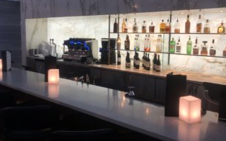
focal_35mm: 34
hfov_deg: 56.7
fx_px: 209
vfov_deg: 37.1
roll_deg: +0.1
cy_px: 58
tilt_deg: -5.3
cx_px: 110
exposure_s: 1/30
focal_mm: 4
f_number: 1.8
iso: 32
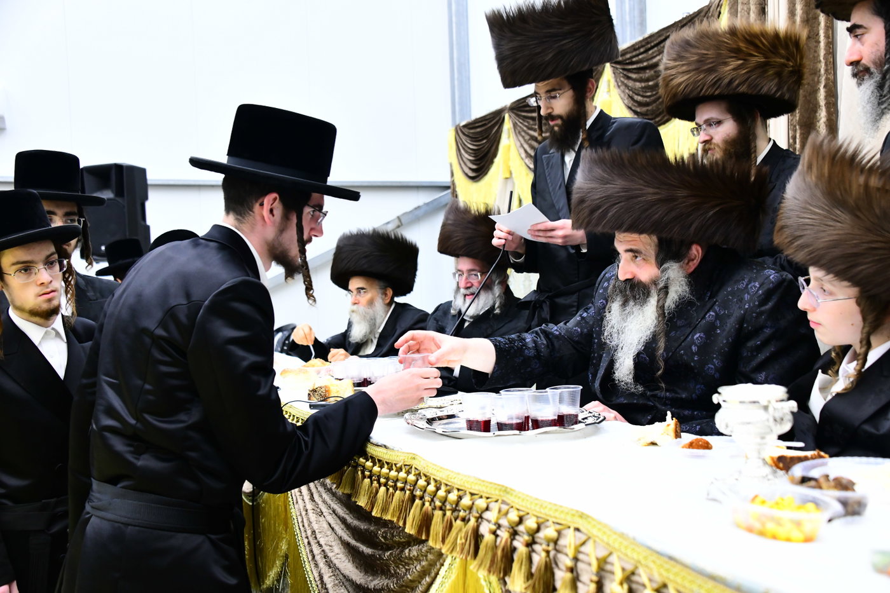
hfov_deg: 48.5
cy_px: 296
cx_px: 445
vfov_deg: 33.4
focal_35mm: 40
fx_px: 989
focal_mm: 40
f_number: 5.6
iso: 3200
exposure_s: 1/200
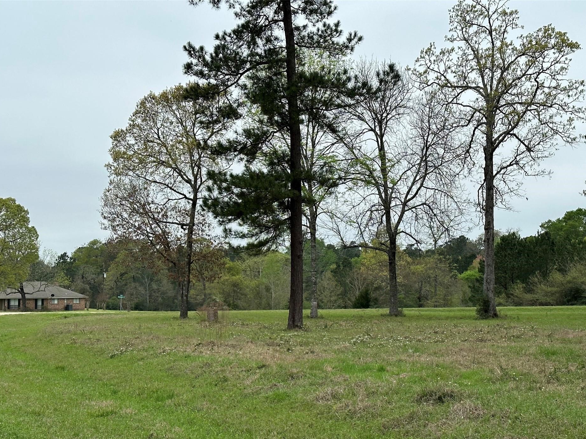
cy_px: 242
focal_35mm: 53
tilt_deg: +1.3
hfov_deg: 36.2
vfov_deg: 27.5
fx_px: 897
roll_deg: +0.2
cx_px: 305
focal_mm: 6.86
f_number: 1.78
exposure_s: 1/1453
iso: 64
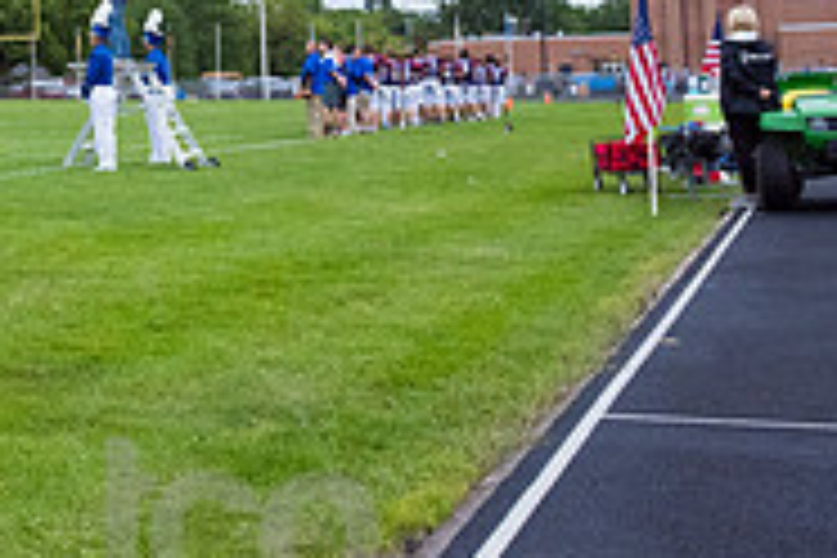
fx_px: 1744
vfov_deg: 17.6
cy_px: -34
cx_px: -396
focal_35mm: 75
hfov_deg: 22.5
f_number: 6.3
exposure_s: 1/640
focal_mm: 24
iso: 3200
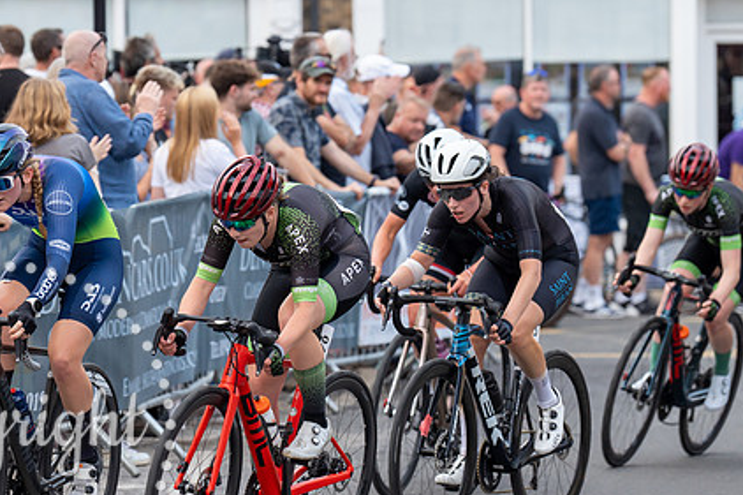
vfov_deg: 5.6
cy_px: 228
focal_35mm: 247
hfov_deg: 8.3
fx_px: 5096
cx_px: 239
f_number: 3.2
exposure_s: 1/1000
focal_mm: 135
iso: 500
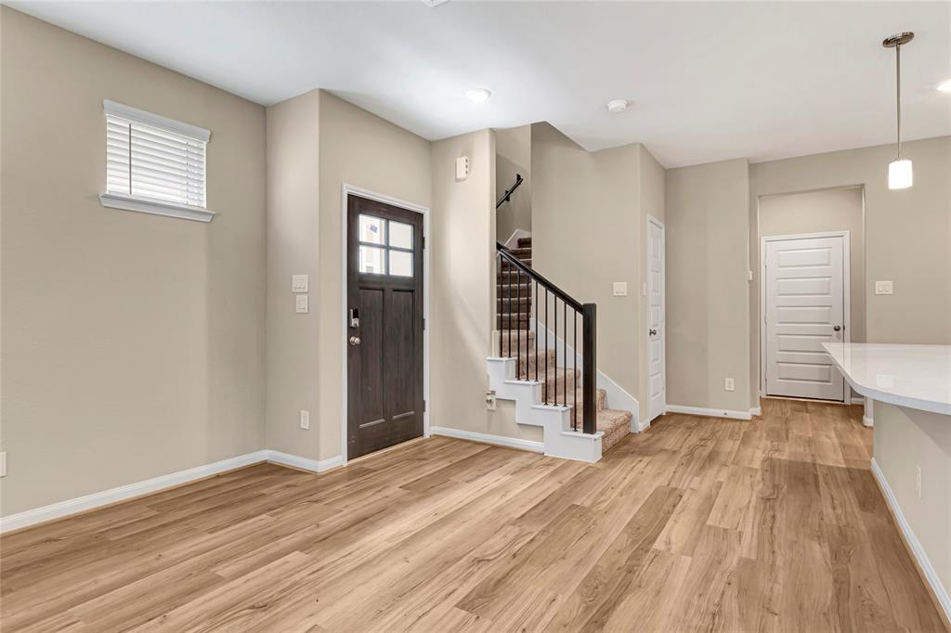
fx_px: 475
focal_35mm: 18
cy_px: 316
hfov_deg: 90.0
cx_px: 476
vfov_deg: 67.3
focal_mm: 12
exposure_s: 1/13
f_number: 8
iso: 200
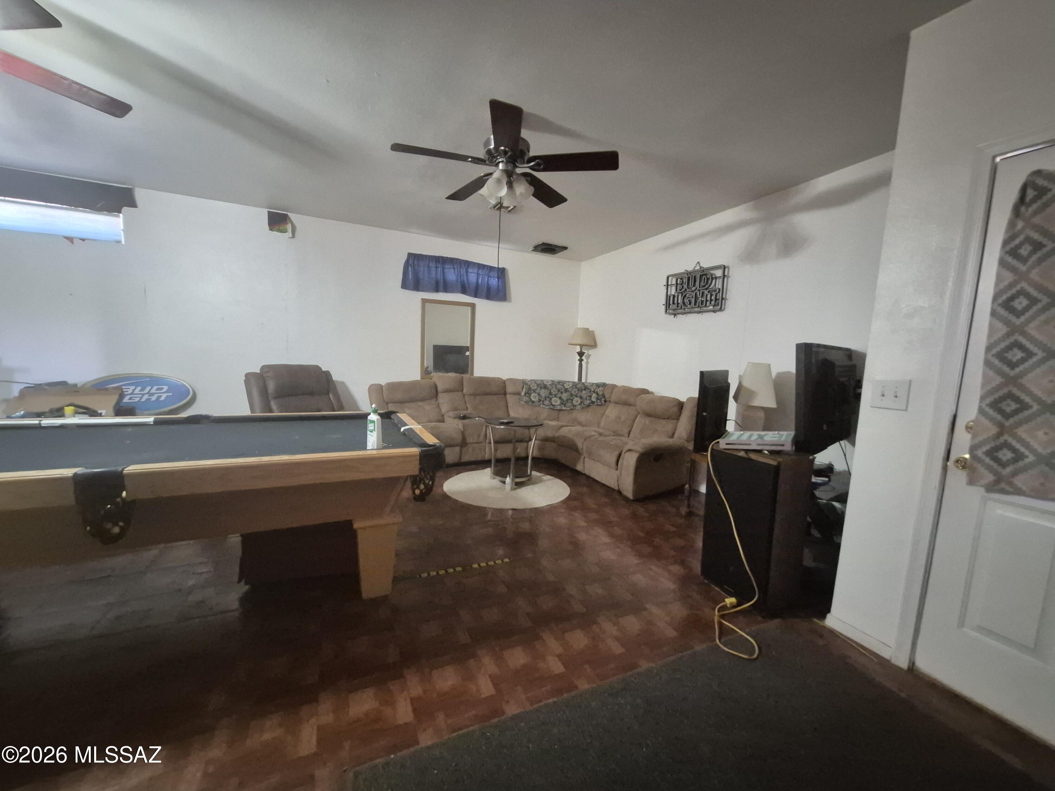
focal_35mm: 13
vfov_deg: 89.9
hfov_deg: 106.2
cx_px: 528
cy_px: 396
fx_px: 396
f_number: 2.2
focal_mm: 1.74
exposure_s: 1/24
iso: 2000
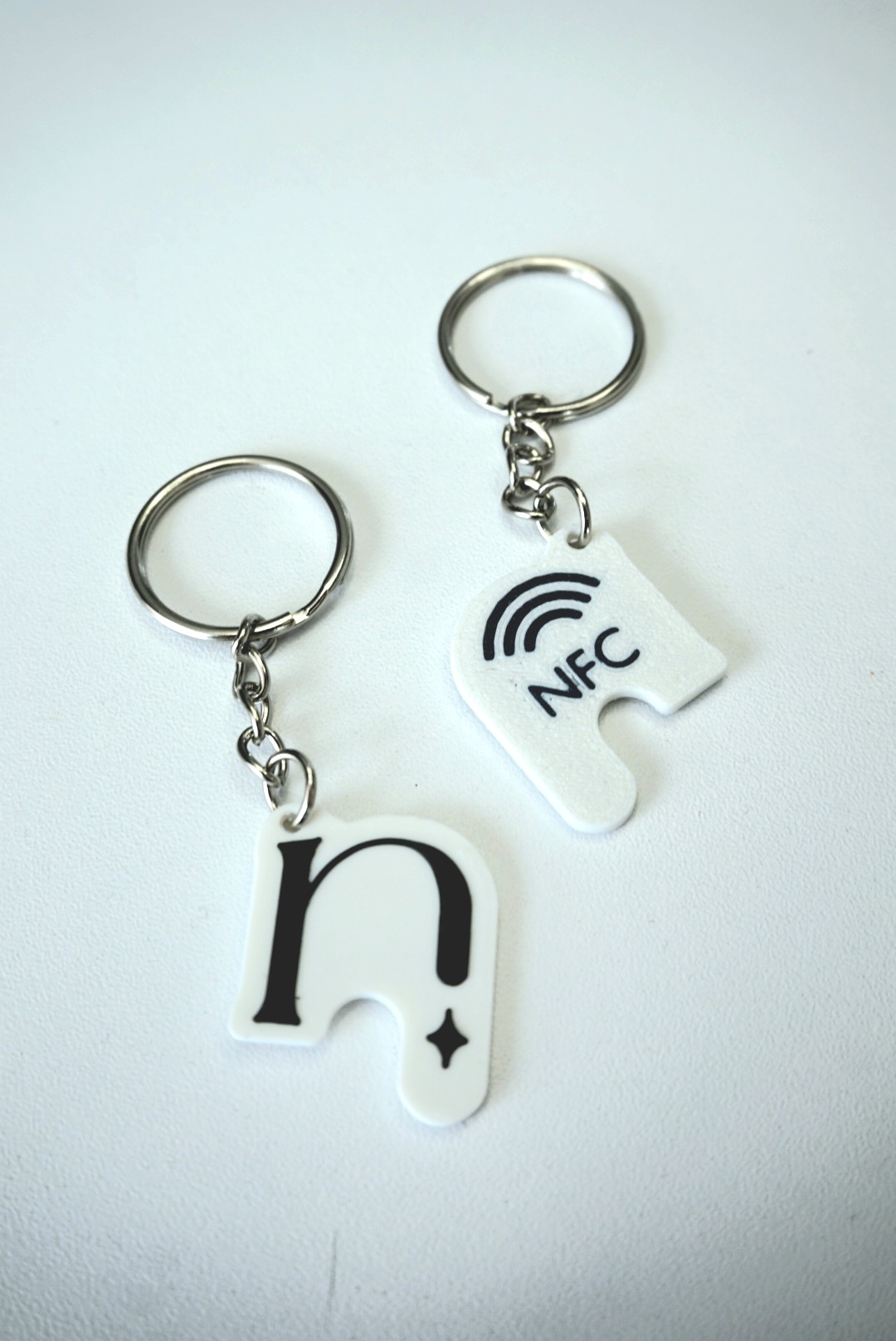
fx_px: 1342
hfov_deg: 36.9
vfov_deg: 53.1
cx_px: 448
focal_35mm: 36
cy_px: 670
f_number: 5.6
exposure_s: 1/80
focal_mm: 24
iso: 100
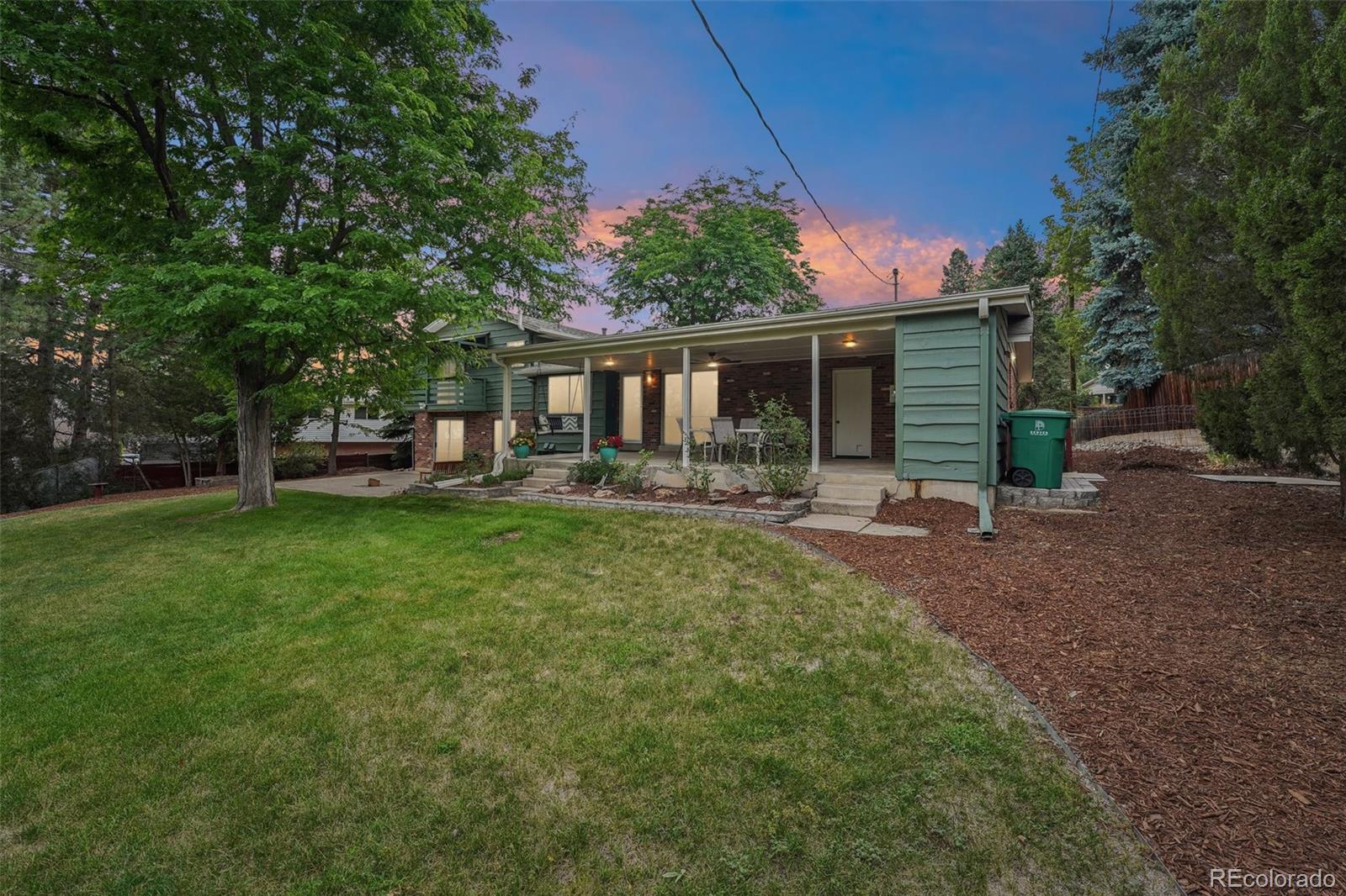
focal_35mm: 15
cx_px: 673
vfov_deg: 78.8
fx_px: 546
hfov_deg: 101.9
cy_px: 448
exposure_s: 1/30
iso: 100
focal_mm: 14.6
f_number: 8
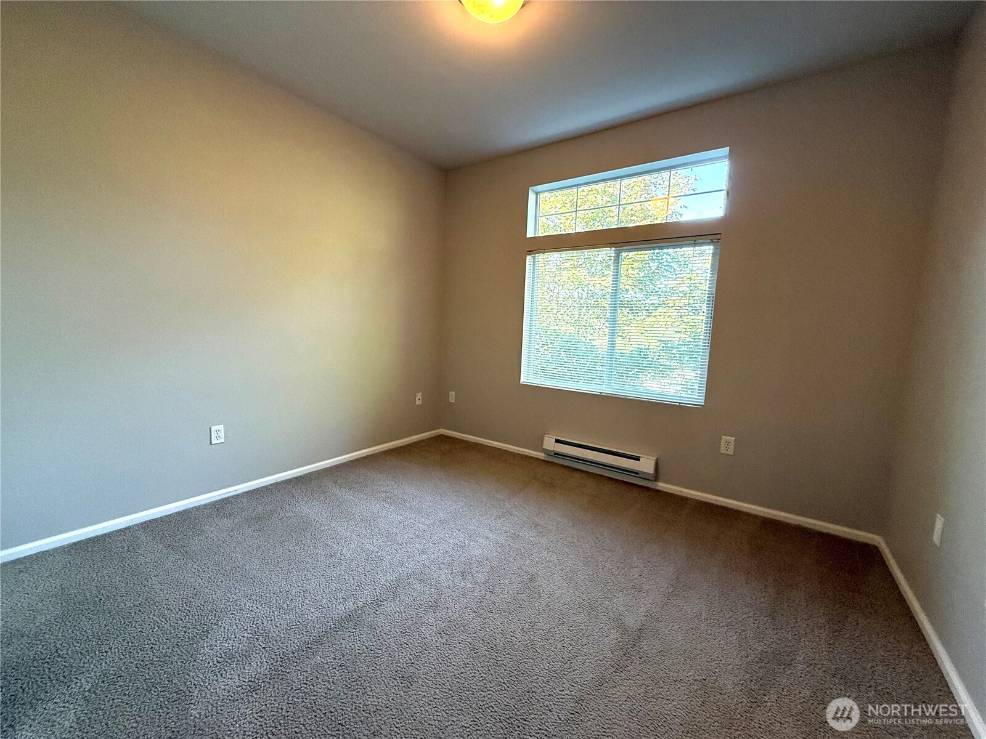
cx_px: 493
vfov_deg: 85.7
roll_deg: -2.4
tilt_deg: -6.0
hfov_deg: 102.1
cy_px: 370
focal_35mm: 14
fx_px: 399
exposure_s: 1/120
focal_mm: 2.22
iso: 250
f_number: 2.2
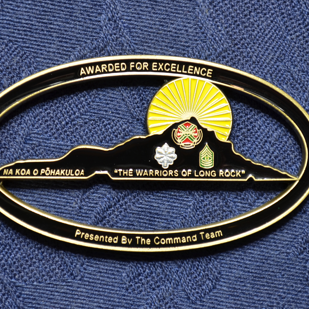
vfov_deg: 16.3
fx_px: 1077
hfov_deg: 16.3
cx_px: 152
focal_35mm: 107
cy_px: 156
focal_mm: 55
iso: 160
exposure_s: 1/3
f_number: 8
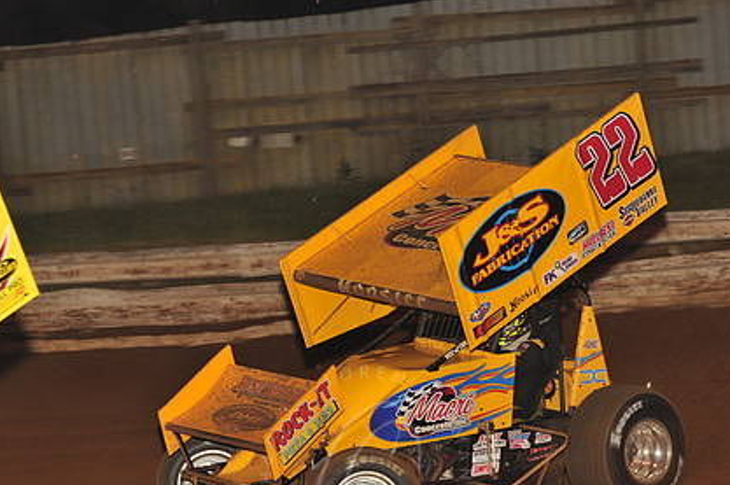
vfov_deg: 7.9
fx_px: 3524
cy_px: 310
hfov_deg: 11.8
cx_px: 364
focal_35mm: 174
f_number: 7.1
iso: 1000
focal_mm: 125
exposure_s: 1/320
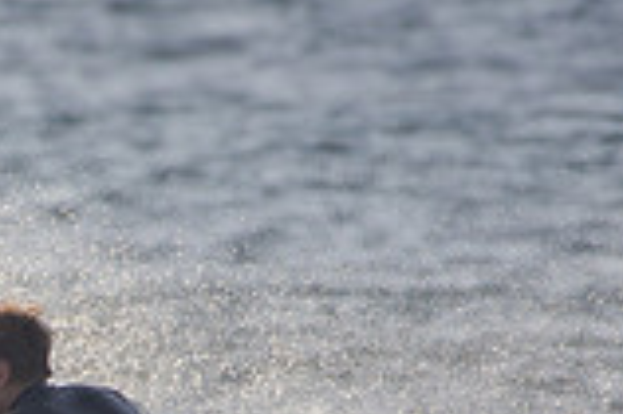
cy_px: 664
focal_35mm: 2759
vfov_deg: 0.5
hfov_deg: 0.7
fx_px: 47696
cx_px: -382
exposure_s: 1/1250
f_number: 5.6
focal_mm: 500
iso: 400
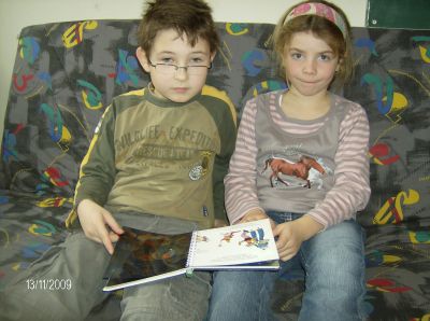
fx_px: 446
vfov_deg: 39.5
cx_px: 215
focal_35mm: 36
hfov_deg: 51.5
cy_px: 160
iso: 200
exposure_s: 1/60
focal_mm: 6
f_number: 2.8
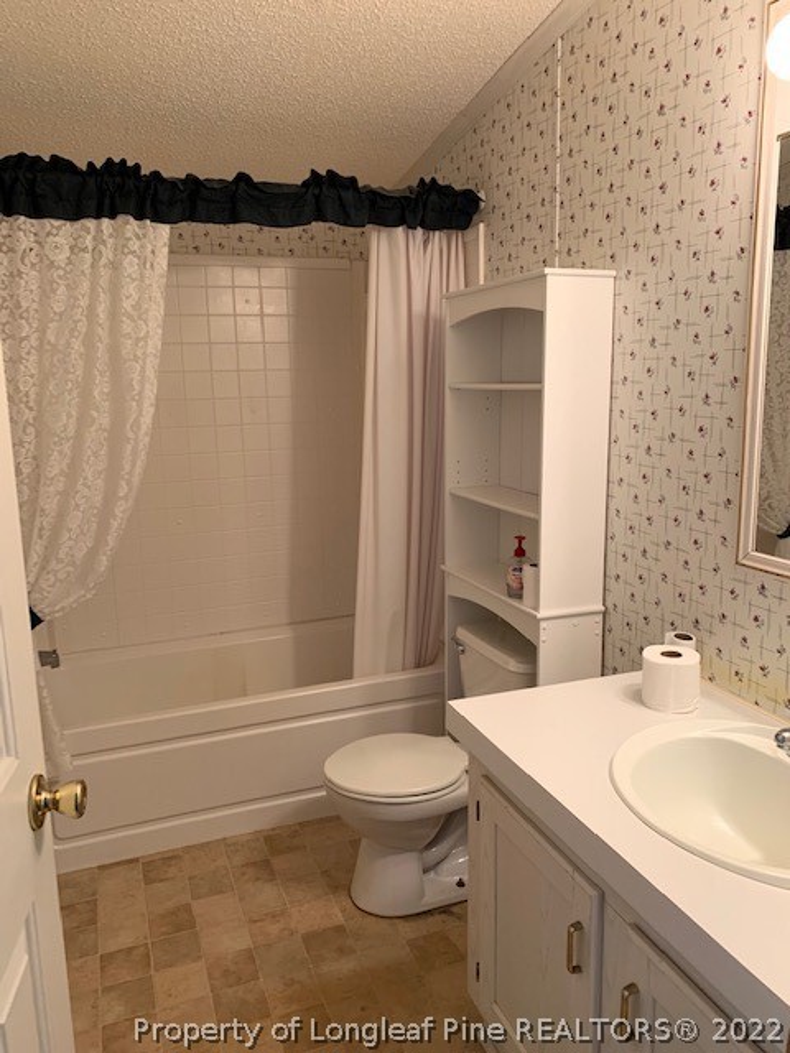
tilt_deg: -10.4
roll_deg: +0.7
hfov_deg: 53.1
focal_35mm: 26
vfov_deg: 67.3
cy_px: 526
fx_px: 791
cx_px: 395
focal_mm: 4.25
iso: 200
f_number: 1.8
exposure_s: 1/60
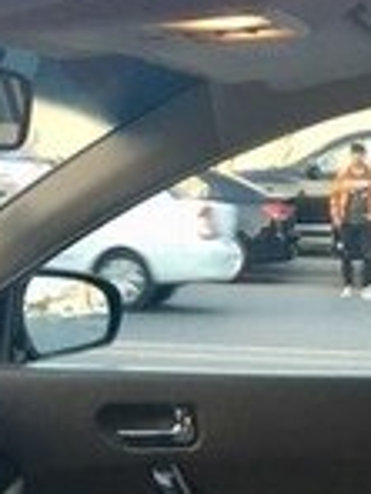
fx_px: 1386
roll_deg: -0.9
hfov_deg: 15.1
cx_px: 70
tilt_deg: -21.4
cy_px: 751
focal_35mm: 97
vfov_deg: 18.0
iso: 40
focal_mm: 4.15
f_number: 2.2
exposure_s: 1/33
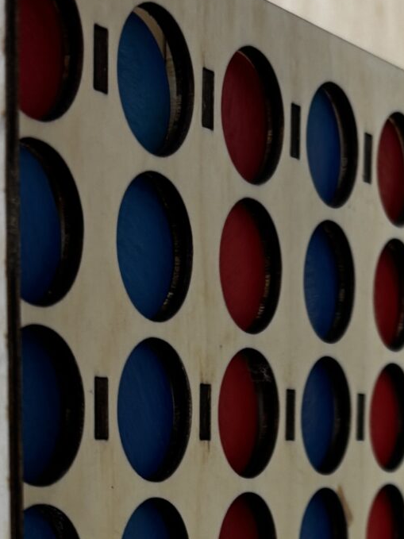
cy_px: 636
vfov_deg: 19.0
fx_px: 1525
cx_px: 246
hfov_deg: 15.1
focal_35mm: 98
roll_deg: +0.7
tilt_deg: -6.6
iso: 64
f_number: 1.6
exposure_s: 1/50
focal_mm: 5.96
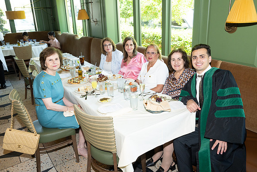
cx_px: 128
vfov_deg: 43.0
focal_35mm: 30
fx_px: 218
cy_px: 86
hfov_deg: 61.1
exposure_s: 1/80
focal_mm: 30.5
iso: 800
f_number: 5.6
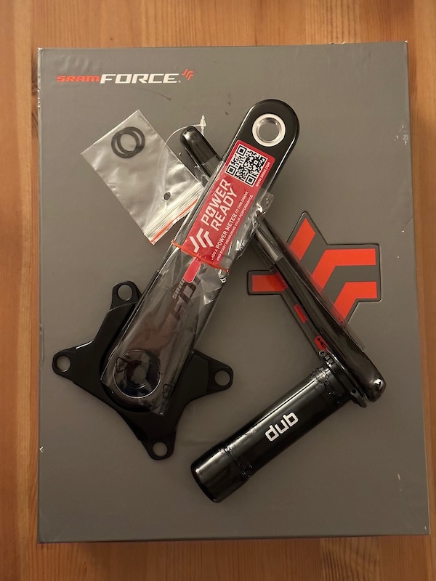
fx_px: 806
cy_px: 290
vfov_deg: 39.7
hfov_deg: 30.3
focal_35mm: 48
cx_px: 218
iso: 640
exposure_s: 1/20
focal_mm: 6.86
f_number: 1.78
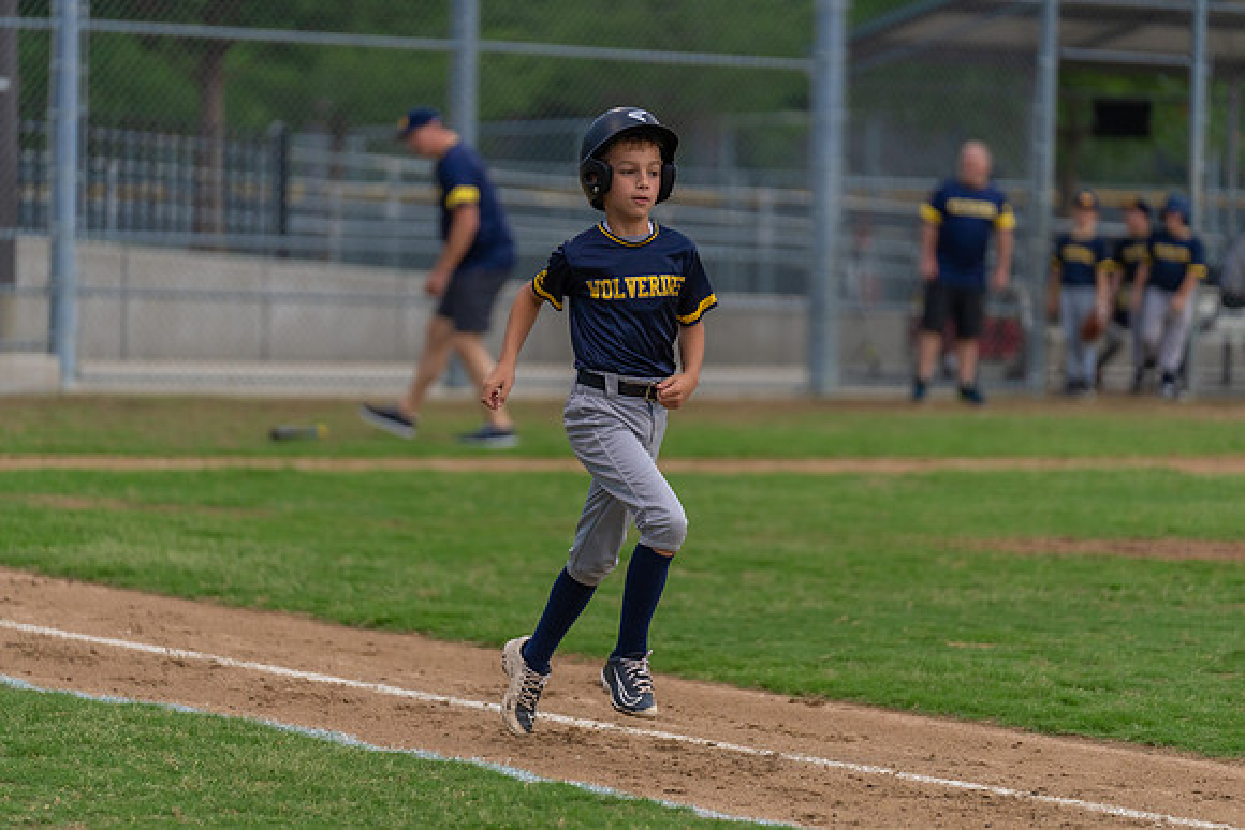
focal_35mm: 164
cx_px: 622
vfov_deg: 8.4
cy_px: 415
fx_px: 5673
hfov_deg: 12.5
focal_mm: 164
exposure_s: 1/1000
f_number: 2.8
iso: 1000
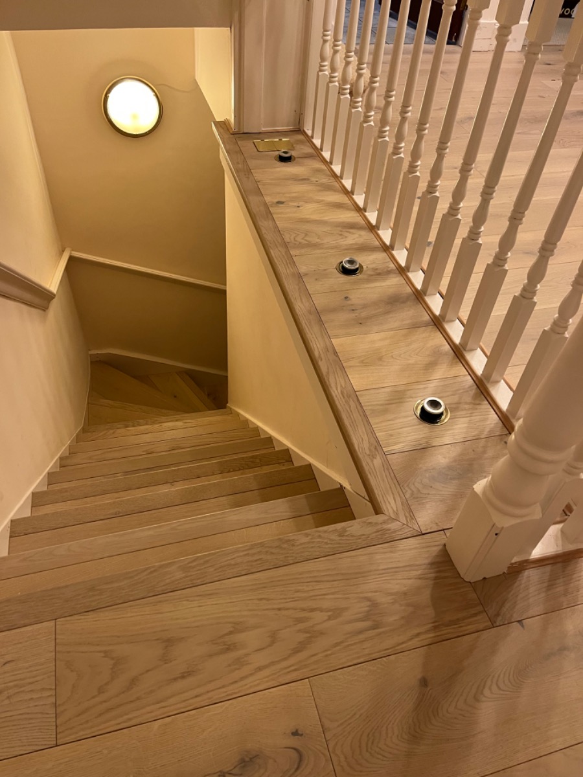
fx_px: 584
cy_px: 388
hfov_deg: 53.1
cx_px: 292
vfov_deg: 67.3
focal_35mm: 26
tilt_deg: -45.2
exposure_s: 1/50
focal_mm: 5.1
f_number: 1.6
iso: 200
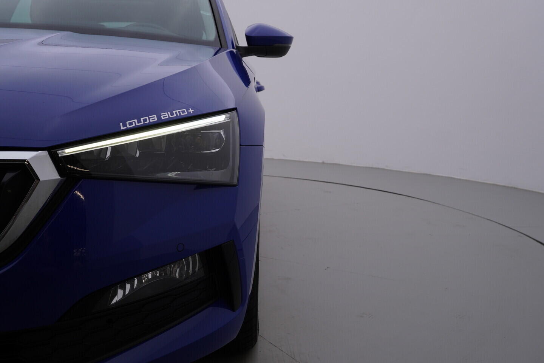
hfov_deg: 53.1
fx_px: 544
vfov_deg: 36.9
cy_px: 182
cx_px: 272
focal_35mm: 36
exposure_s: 1/125
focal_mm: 24
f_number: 5.6
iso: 125
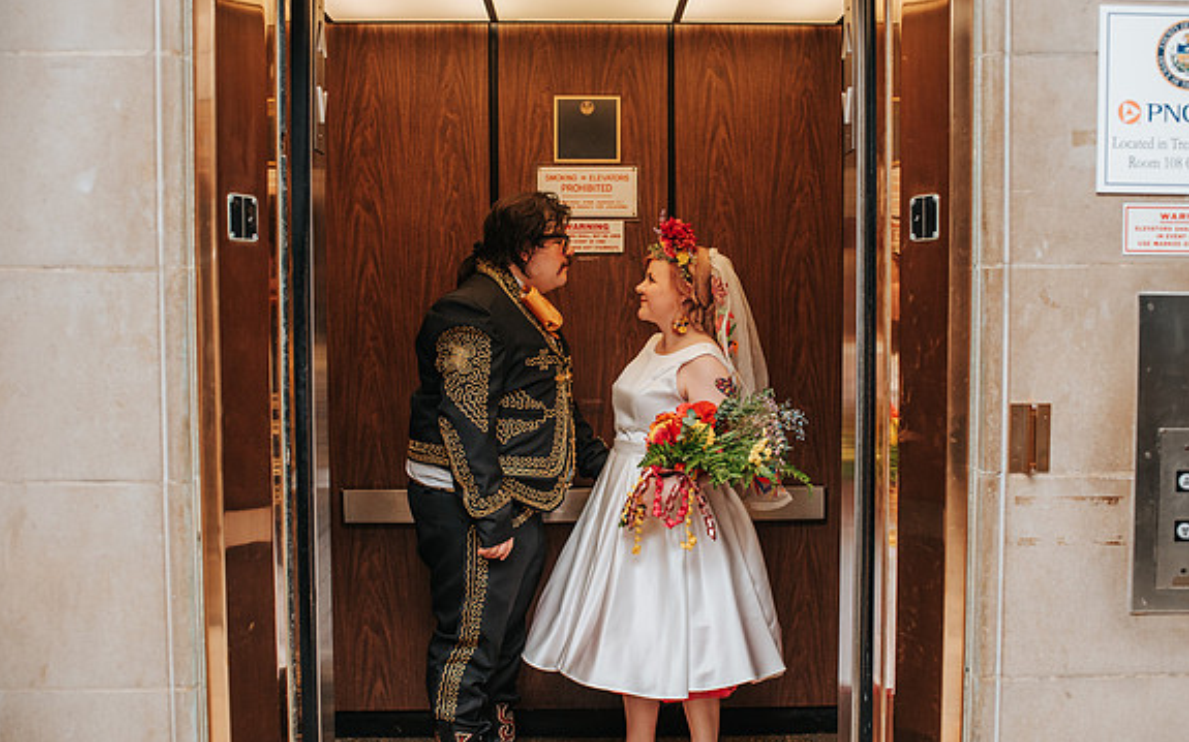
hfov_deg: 51.5
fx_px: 1231
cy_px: 371
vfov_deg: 33.6
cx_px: 613
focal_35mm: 38
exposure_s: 1/200
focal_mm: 35
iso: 1000
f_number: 3.5
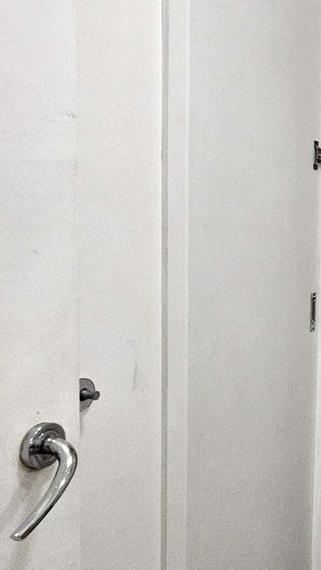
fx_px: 590
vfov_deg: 51.6
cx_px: 582
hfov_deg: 20.7
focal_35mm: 39
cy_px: 285
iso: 640
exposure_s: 1/33.3
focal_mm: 2.2
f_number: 2.2
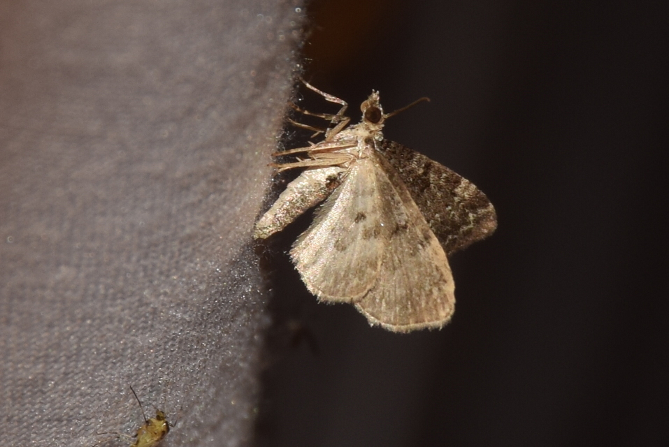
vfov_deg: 6.6
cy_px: 224
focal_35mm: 210
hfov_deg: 9.8
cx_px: 334
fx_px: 3906
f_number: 13
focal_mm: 140
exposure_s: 1/160
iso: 100
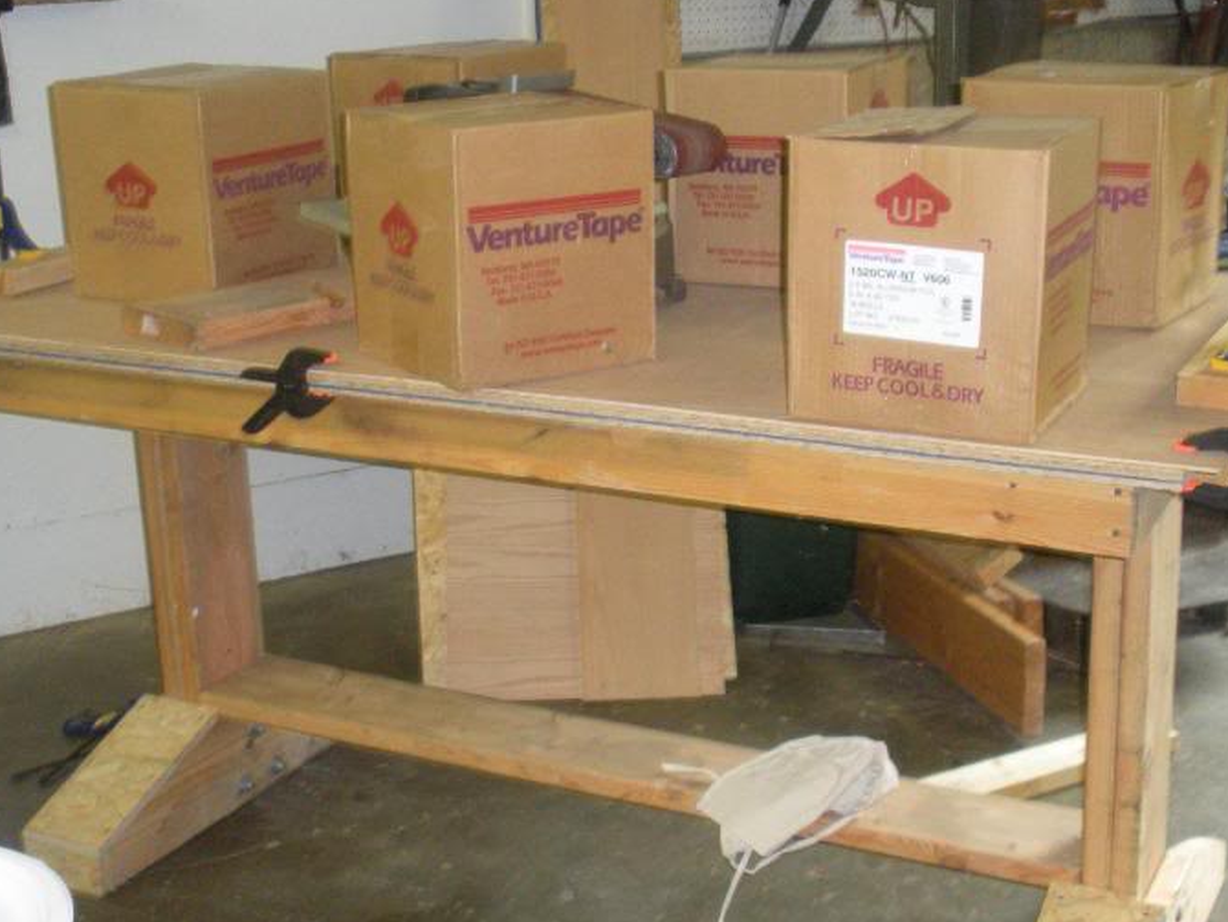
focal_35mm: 55
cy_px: 458
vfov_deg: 26.6
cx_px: 623
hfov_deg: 34.9
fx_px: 1952
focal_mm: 6.3
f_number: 3.5
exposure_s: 1/30
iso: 338
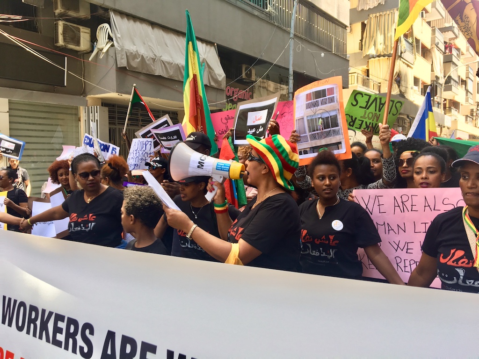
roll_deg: +0.5
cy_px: 180
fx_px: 401
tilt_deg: -3.4
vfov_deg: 48.2
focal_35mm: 29
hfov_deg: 61.7
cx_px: 240
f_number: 2.2
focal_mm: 4.15
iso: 25
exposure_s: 1/118
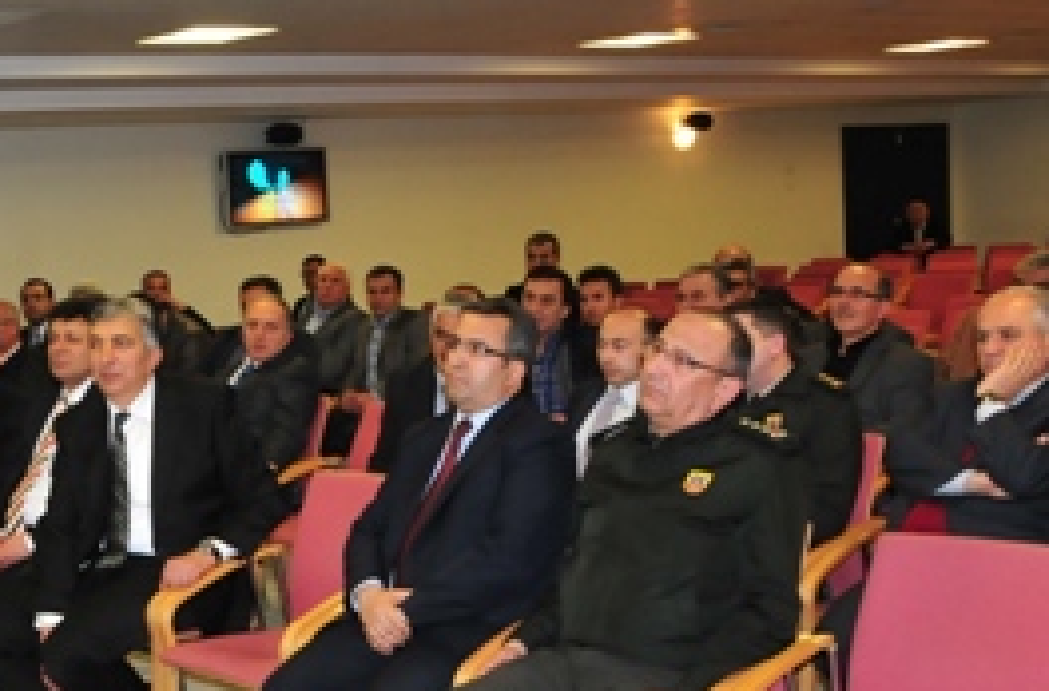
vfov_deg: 26.1
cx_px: 167
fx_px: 1481
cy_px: 461
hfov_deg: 37.2
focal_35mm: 51
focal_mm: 20
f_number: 5
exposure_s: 1/60
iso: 800
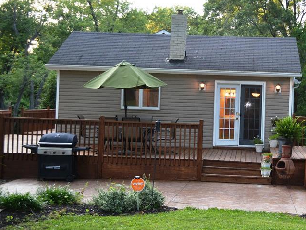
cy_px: 93
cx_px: 252
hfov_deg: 31.7
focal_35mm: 59
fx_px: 522
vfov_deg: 24.8
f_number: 4
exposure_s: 1/125
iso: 400
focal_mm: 24
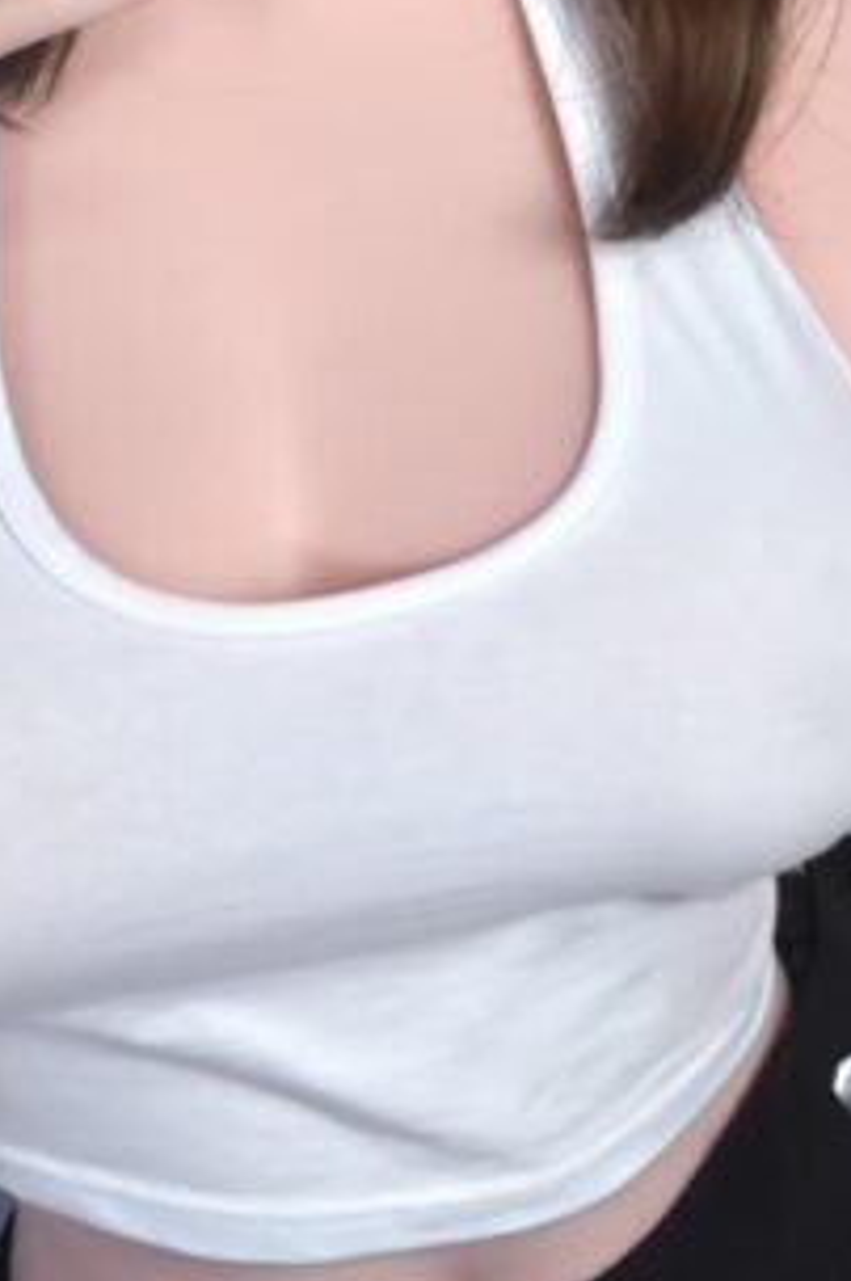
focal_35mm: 166
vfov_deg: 12.3
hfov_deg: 8.2
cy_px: 169
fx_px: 5899
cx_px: 301
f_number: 8
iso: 1250
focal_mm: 42
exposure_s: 1/60
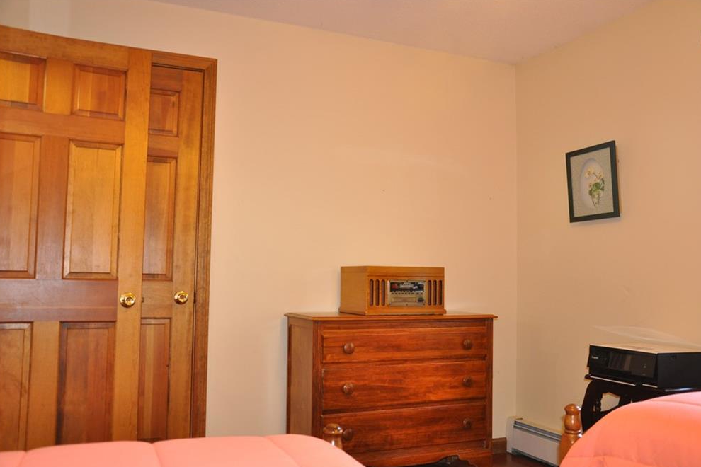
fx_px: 633
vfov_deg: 40.5
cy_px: 237
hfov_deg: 57.9
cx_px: 358
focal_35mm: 33
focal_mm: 21
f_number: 3.8
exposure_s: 1/60
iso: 800
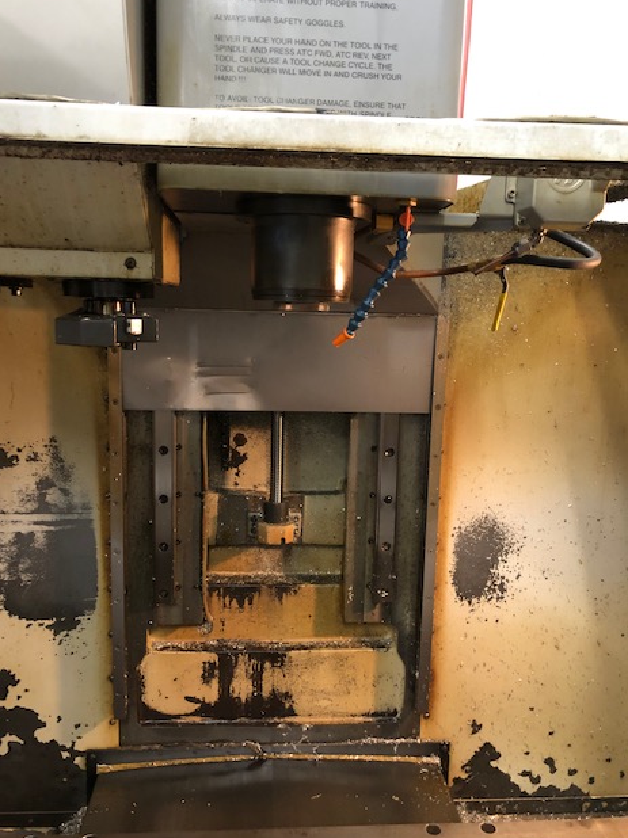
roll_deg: -1.2
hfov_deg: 48.2
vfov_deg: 61.7
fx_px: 702
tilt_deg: -9.7
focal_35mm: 29
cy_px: 422
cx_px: 304
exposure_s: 1/6
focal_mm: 3.99
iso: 100
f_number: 1.8
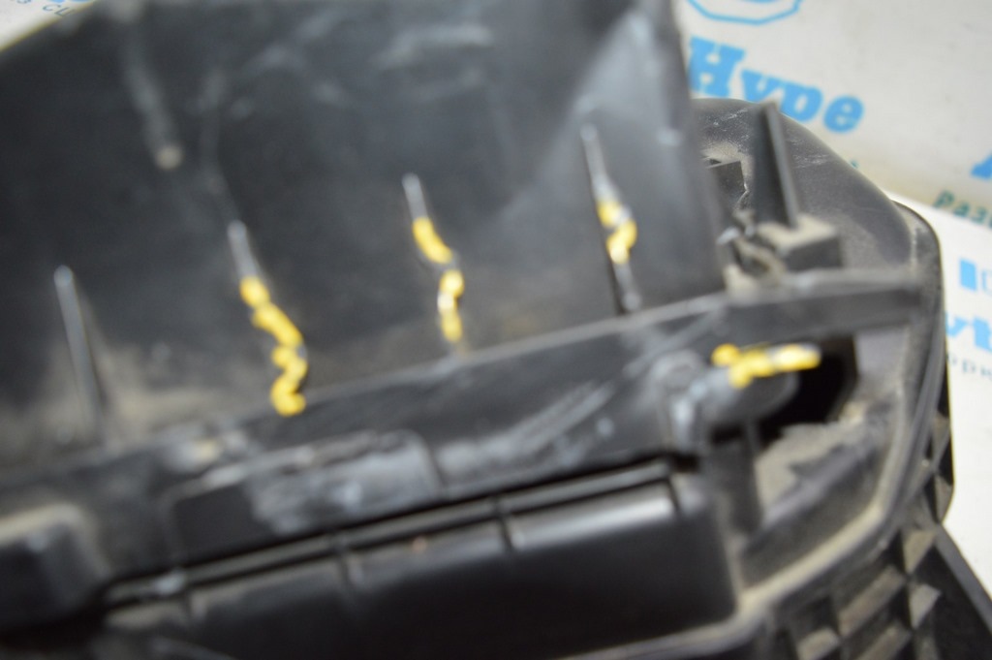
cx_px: 496
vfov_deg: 43.5
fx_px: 826
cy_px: 330
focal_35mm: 30
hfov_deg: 62.0
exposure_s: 1/60
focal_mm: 20
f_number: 3.5
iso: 720
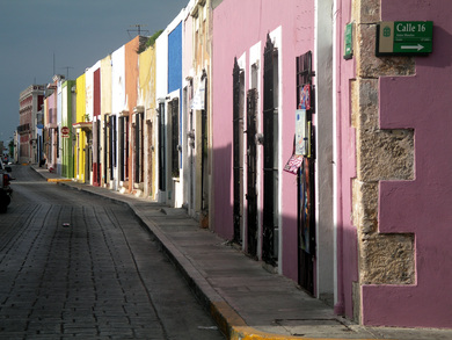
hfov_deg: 12.7
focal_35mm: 156
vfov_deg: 9.5
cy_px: 170
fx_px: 2038
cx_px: 226
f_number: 6
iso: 80
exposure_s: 1/400
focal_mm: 32.5
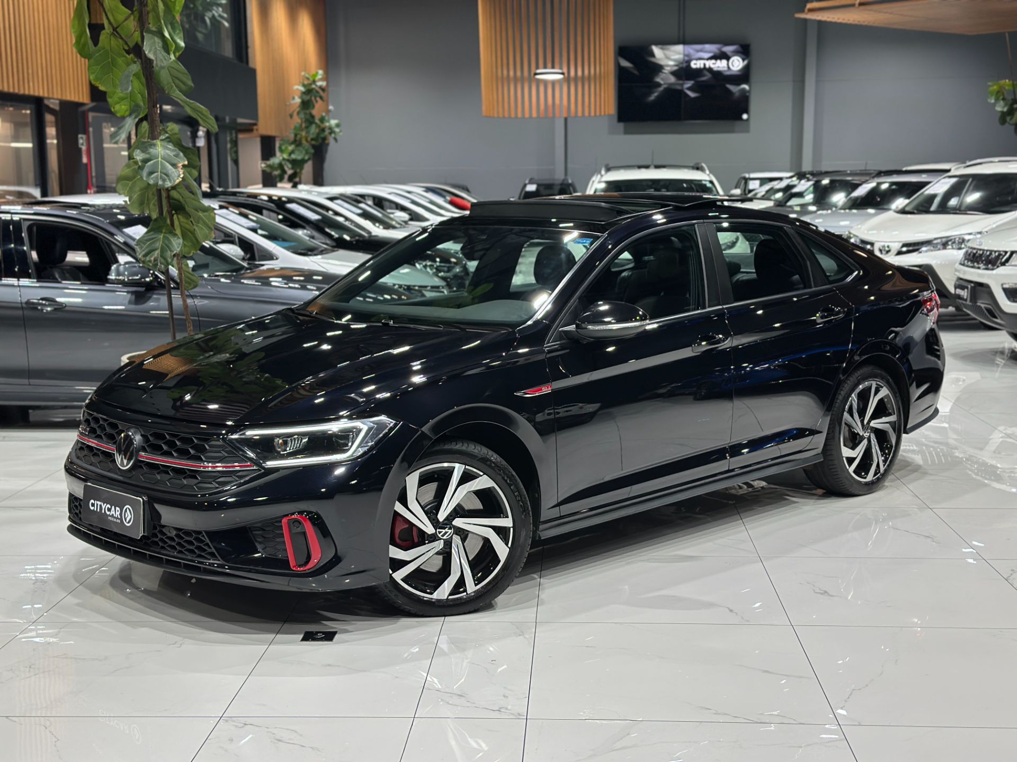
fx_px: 1410
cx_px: 508
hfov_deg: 39.7
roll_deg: +0.4
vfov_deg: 30.3
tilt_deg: -8.5
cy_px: 381
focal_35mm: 48
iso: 125
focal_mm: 6.86
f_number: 1.78
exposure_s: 1/62
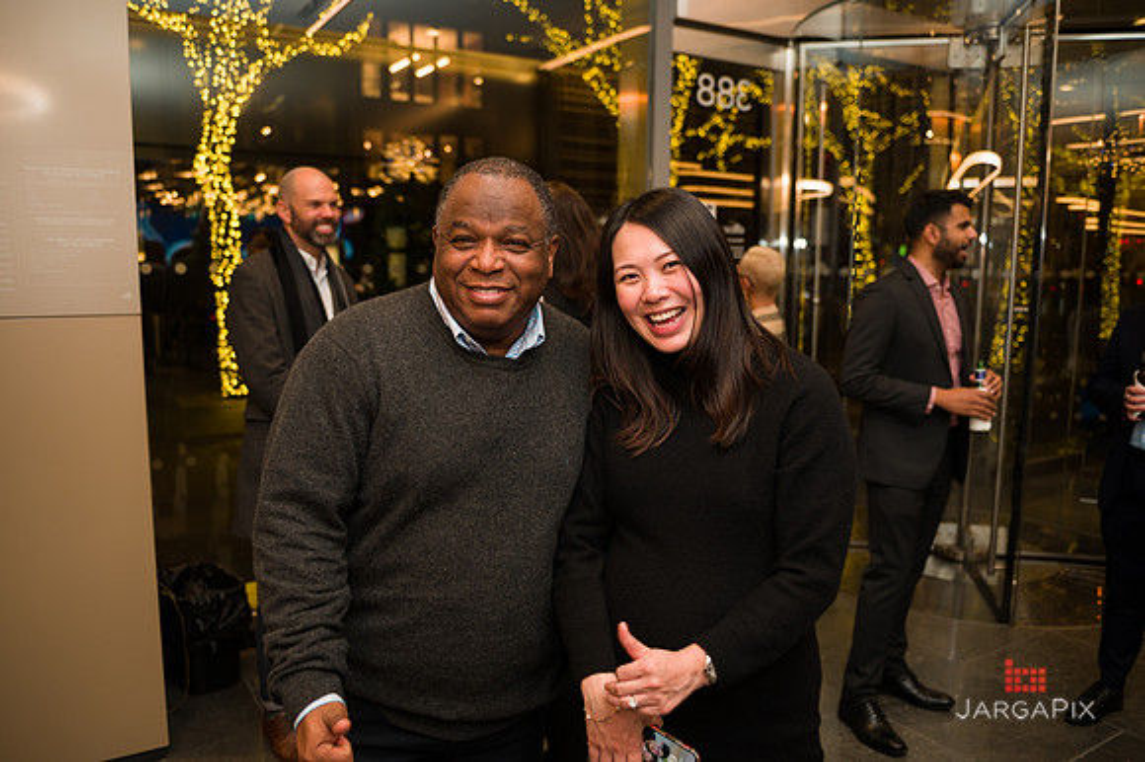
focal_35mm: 28
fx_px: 890
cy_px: 381
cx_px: 572
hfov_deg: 65.5
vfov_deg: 46.4
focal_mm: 28
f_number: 3.2
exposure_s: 1/200
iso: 400
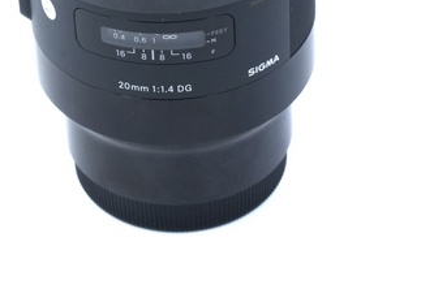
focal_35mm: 165
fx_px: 1989
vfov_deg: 8.2
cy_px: -141
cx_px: 129
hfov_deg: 12.4
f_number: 14
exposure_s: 1/125
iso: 800
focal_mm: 55
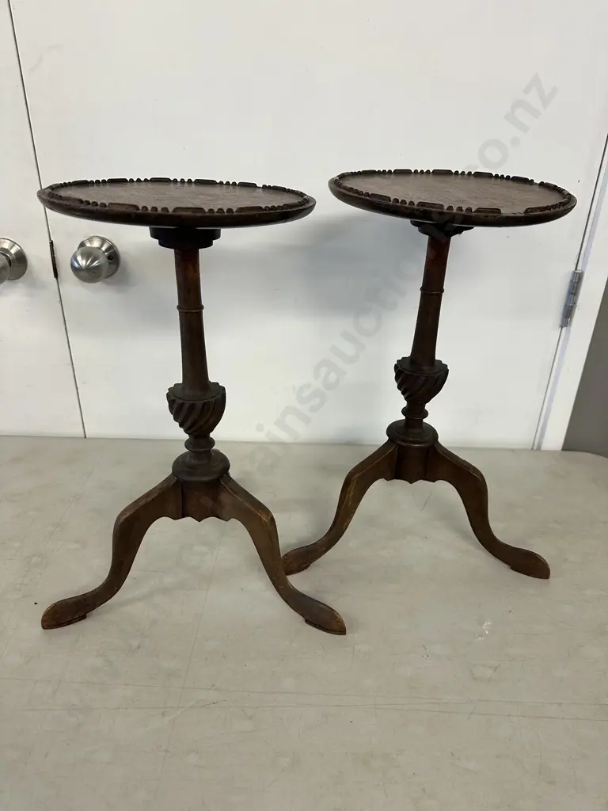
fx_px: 562
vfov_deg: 71.6
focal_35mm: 24
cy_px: 406
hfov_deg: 56.8
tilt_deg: -28.6
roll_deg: -2.8
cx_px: 304
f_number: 1.78
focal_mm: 6.86
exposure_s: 1/100
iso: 125
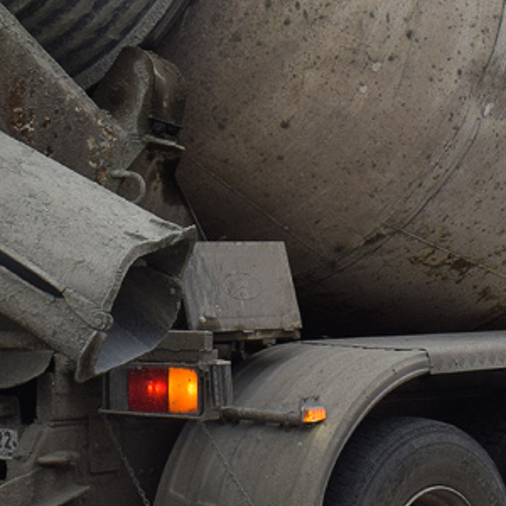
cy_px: 108
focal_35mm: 138
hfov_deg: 12.6
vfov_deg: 12.6
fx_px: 2277
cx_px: 415
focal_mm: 27
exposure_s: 1/640
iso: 400
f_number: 6.3
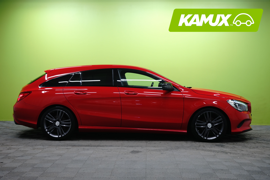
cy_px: 90
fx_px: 315
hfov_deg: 46.4
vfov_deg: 31.9
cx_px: 135
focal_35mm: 42
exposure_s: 1/6
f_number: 8
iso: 500
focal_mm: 42
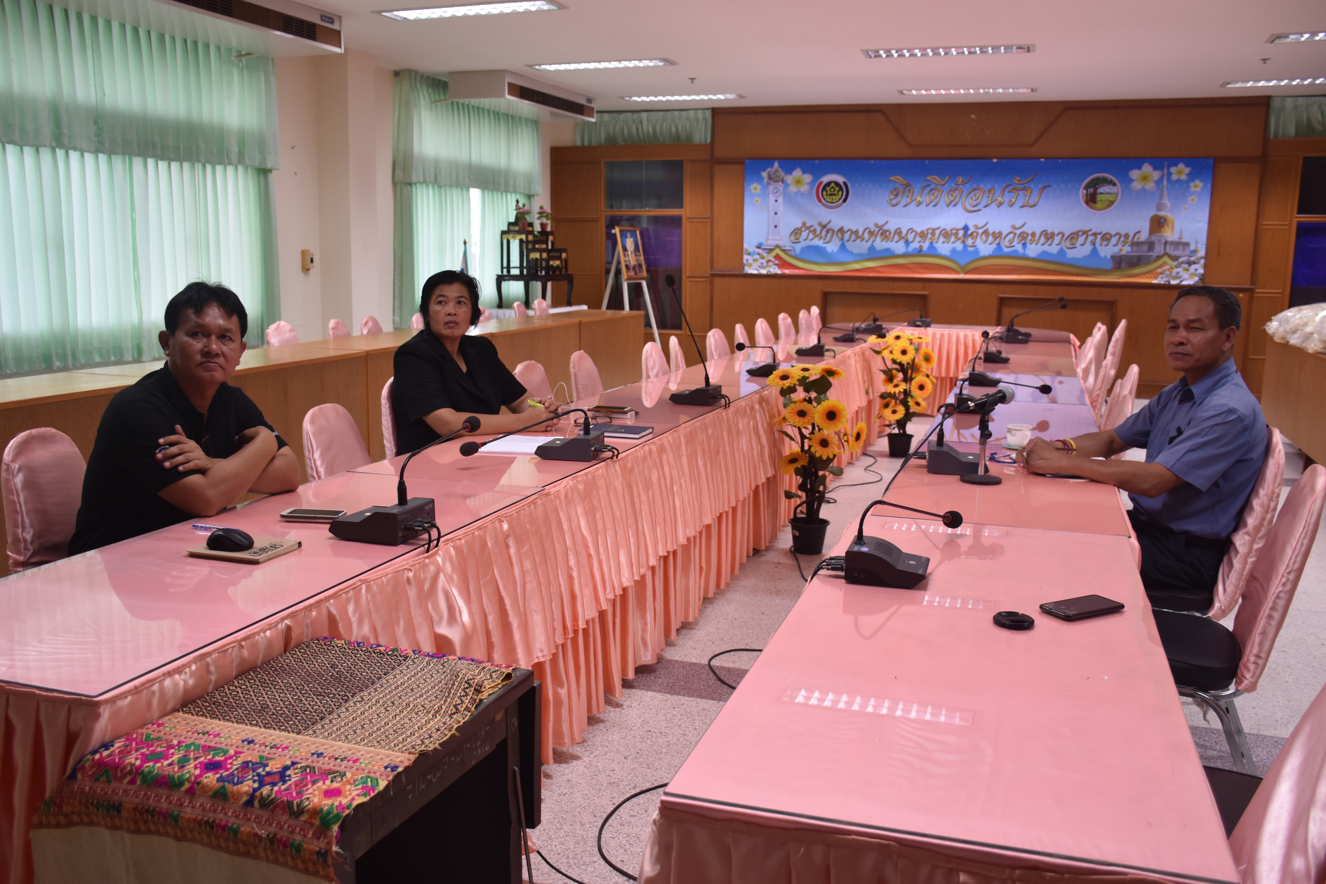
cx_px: 663
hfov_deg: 61.9
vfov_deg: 43.6
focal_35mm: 30
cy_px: 442
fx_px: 1105
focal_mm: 20
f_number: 4
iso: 500
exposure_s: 1/60
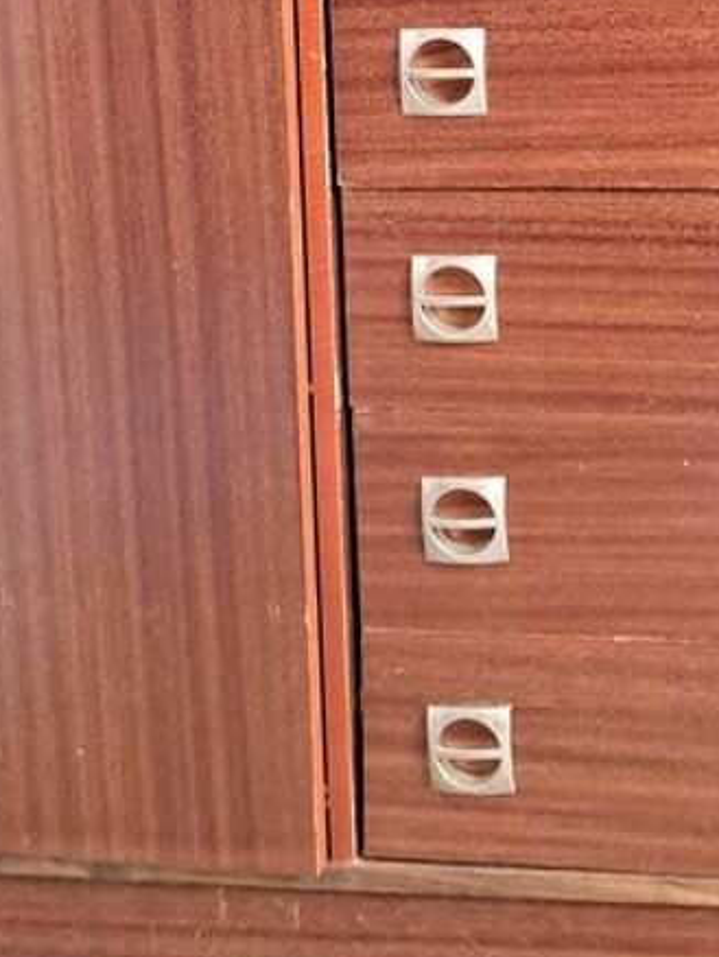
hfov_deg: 19.6
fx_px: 2020
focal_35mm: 73
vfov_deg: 24.1
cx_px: 728
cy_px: -211
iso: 640
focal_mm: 5.23
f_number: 1.8
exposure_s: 1/20
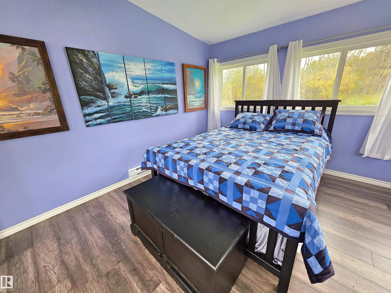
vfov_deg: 89.9
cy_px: 146
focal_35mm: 13
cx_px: 196
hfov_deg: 106.2
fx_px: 147
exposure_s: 1/120
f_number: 1.9
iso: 125
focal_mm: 2.2
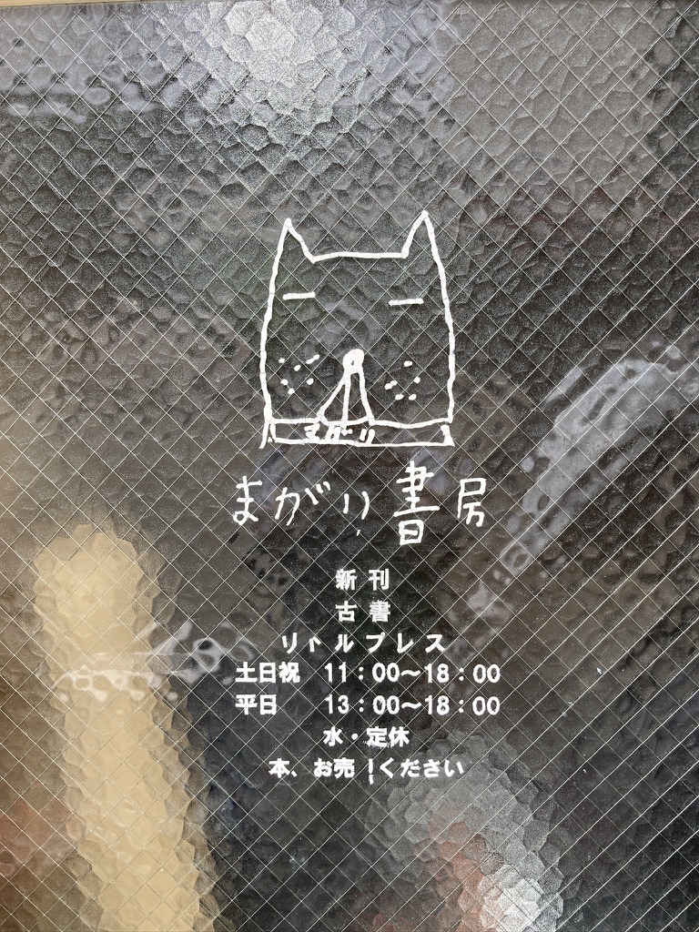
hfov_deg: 49.7
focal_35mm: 28
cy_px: 466
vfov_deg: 63.4
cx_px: 350
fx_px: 754
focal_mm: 3.99
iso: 40
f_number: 1.8
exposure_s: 1/121
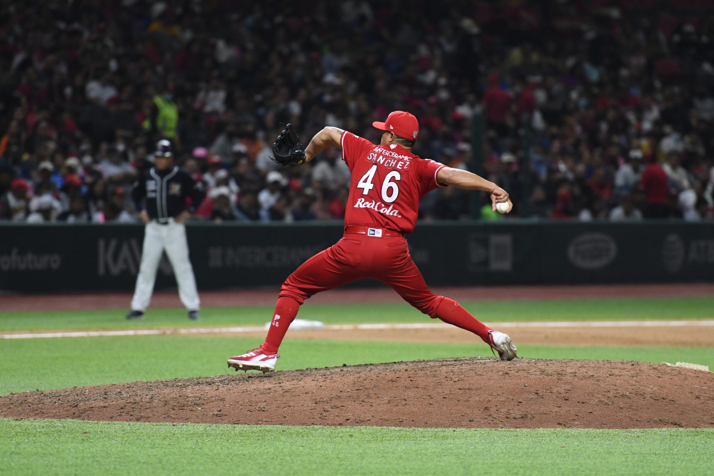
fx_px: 5950
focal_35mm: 300
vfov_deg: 4.6
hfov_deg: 6.9
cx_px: 357
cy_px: 238
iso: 2500
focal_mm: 200
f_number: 2.8
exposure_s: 1/640
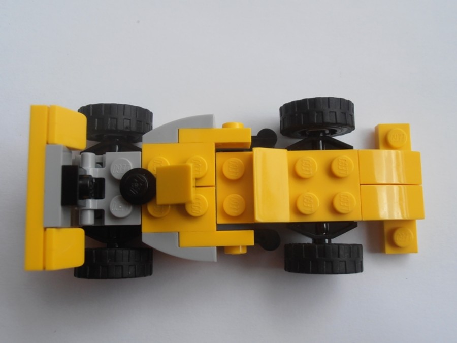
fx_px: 488
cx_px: 228
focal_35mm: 37
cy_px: 172
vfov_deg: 38.7
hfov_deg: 50.1
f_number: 3.9
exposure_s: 1/100
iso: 80
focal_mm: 6.61
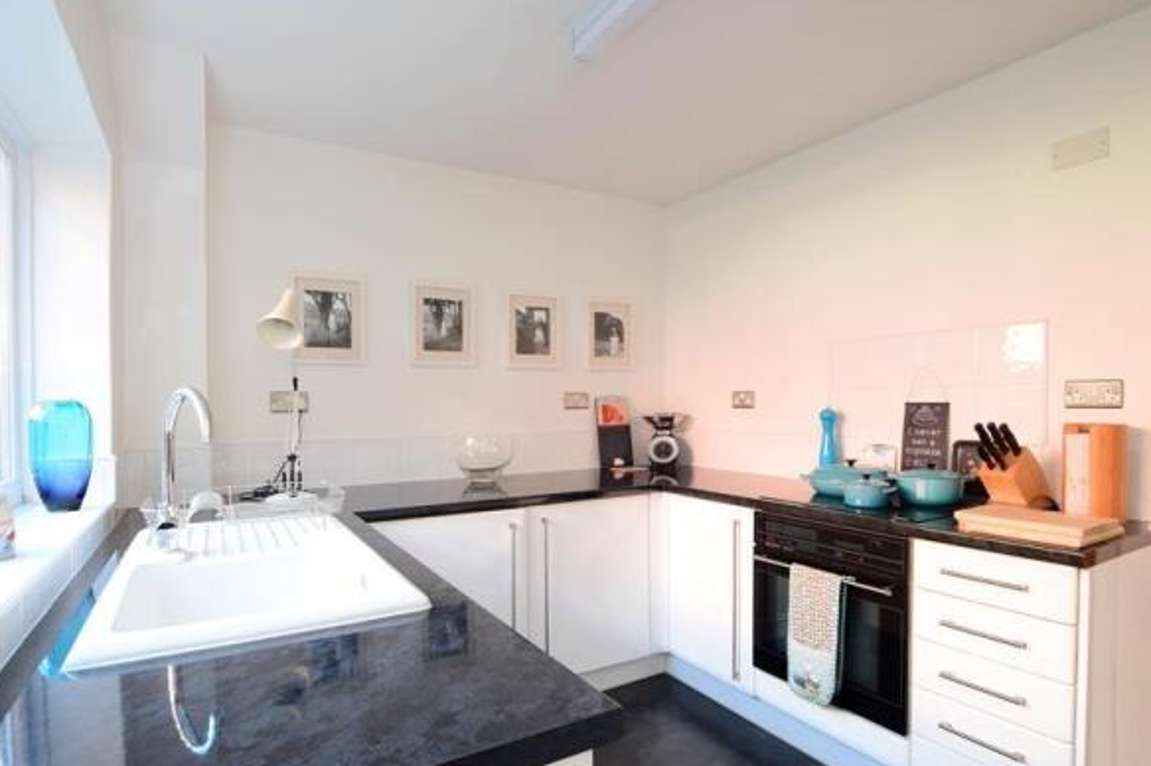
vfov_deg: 65.6
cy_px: 412
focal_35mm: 19
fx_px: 593
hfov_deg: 88.3
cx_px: 573
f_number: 8
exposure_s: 1/5
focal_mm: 11
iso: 200
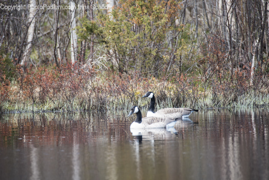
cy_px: 90
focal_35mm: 600
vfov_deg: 2.3
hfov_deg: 3.4
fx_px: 4485
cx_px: 134
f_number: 7.1
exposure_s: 1/80
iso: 100
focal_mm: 600
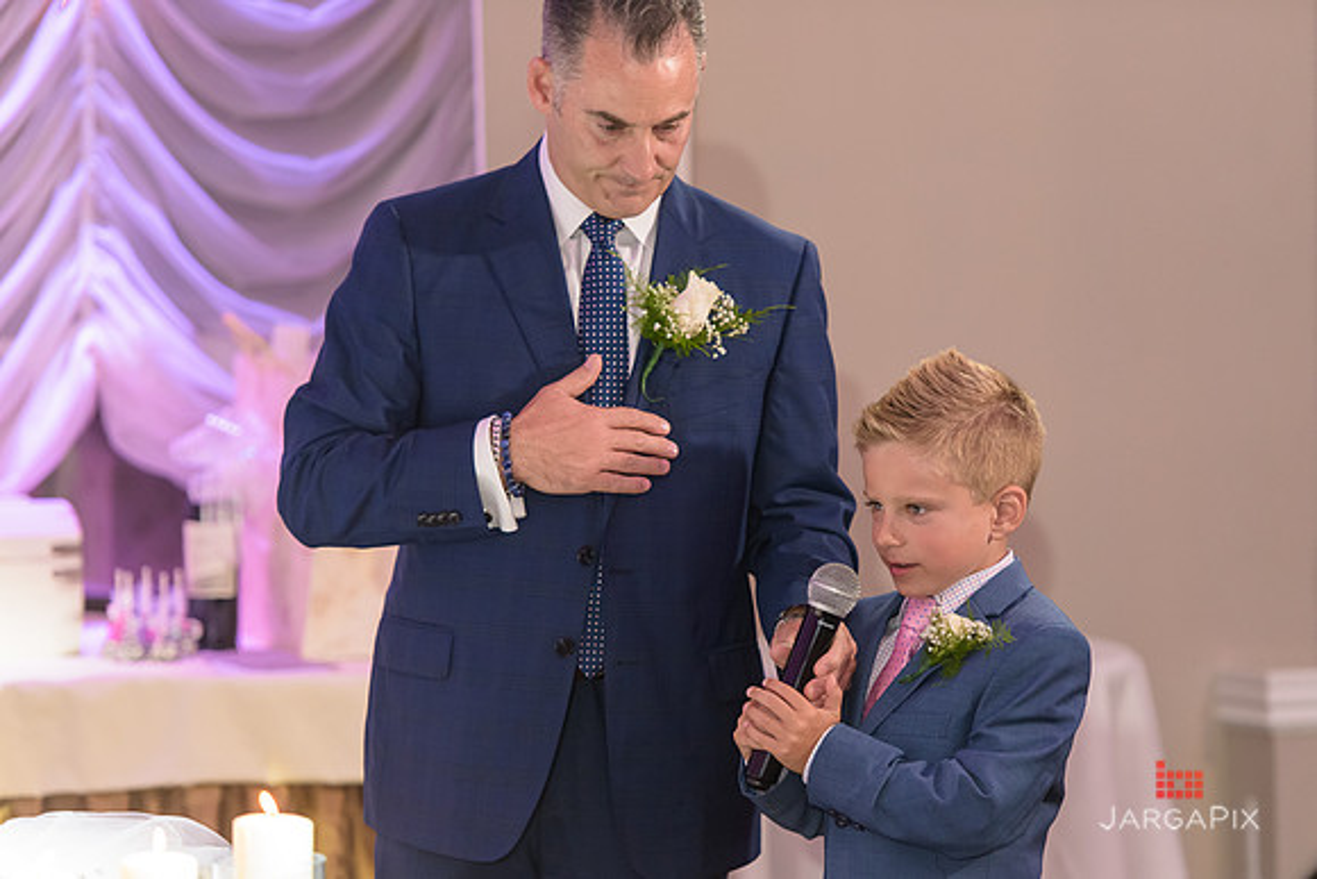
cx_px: 730
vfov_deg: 7.8
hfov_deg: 11.6
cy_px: 487
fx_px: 6486
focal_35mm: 177
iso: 1600
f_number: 3.2
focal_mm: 160
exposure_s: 1/125
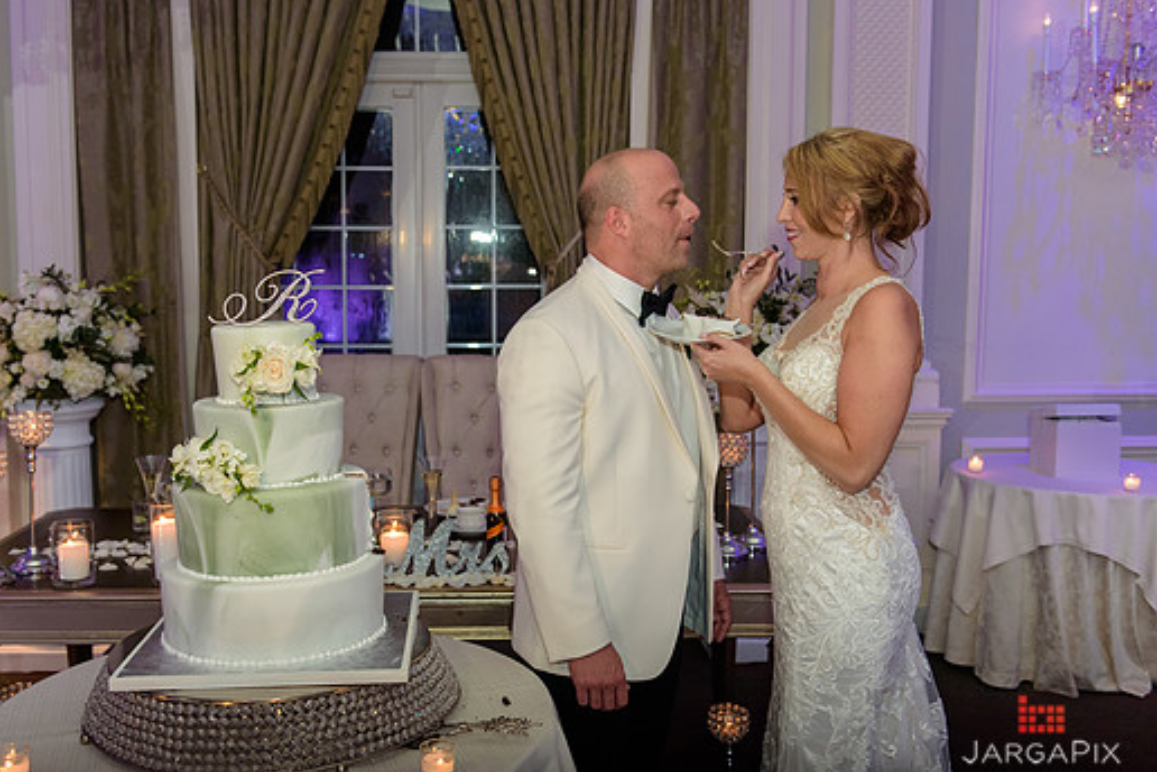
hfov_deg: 53.1
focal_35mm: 36
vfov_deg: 36.9
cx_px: 527
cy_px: 378
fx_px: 1157
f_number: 3.2
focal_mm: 32
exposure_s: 1/125
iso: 1600
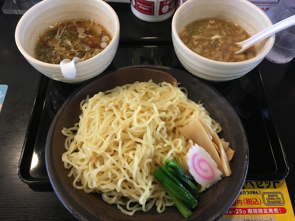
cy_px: 110
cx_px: 148
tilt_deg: -59.3
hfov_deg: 61.7
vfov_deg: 48.2
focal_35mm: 29
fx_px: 247
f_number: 2.2
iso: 100
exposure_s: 1/30
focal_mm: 4.15
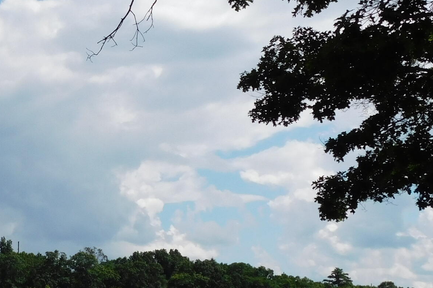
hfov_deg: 20.7
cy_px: 100
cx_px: -3
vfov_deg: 14.4
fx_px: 1143
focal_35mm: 95
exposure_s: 1/640
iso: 125
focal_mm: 6.3
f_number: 7
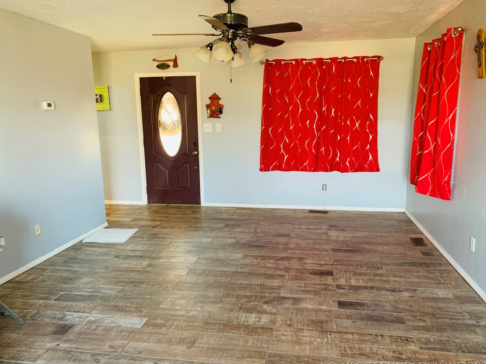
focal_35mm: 27
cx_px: 245
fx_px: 379
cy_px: 186
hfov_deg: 65.3
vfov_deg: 51.4
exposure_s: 1/60
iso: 320
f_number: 1.8
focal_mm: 4.25
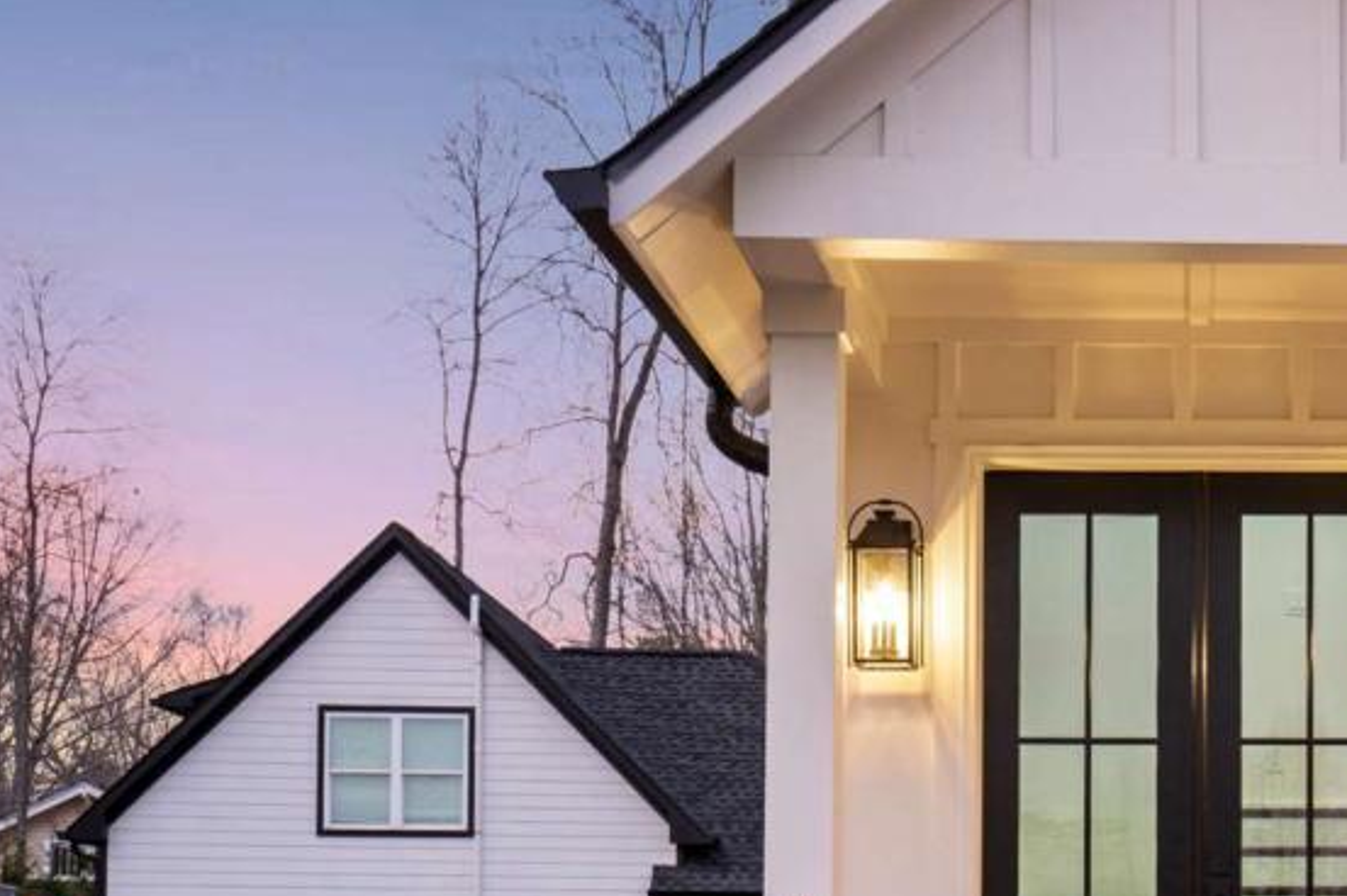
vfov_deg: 17.6
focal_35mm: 76
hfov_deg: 25.7
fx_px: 2842
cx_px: 1242
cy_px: 855
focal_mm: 35
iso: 640
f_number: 8
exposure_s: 1/4
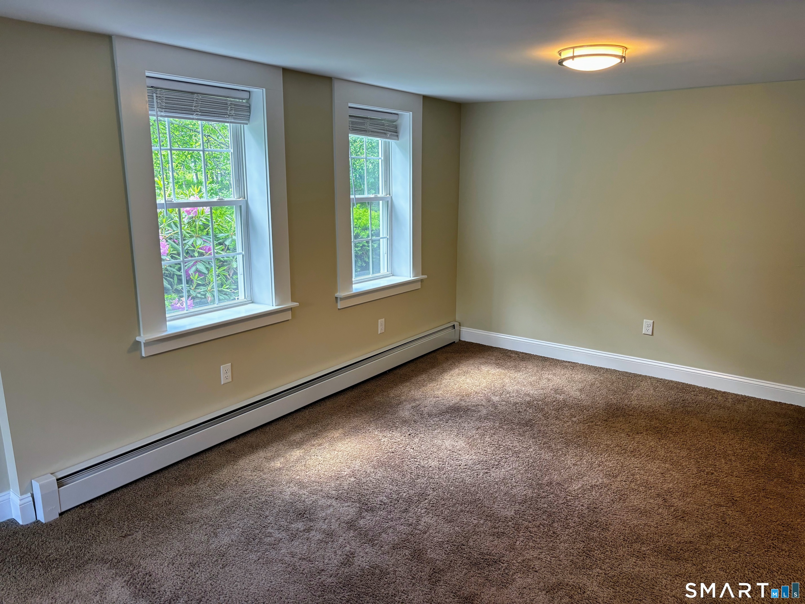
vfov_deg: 53.1
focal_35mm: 26
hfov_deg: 67.3
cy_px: 302
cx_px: 402
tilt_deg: -10.0
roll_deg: -1.6
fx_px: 605
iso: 100
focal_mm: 5.96
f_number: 1.6
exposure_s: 1/120
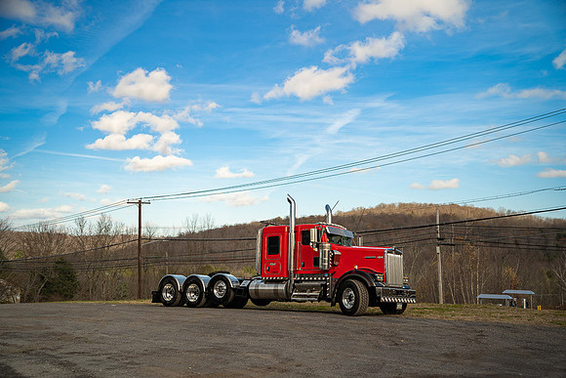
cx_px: 283
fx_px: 550
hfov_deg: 54.4
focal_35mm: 35
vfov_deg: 37.9
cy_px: 189
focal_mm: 35
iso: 100
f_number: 2.2
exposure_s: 1/125
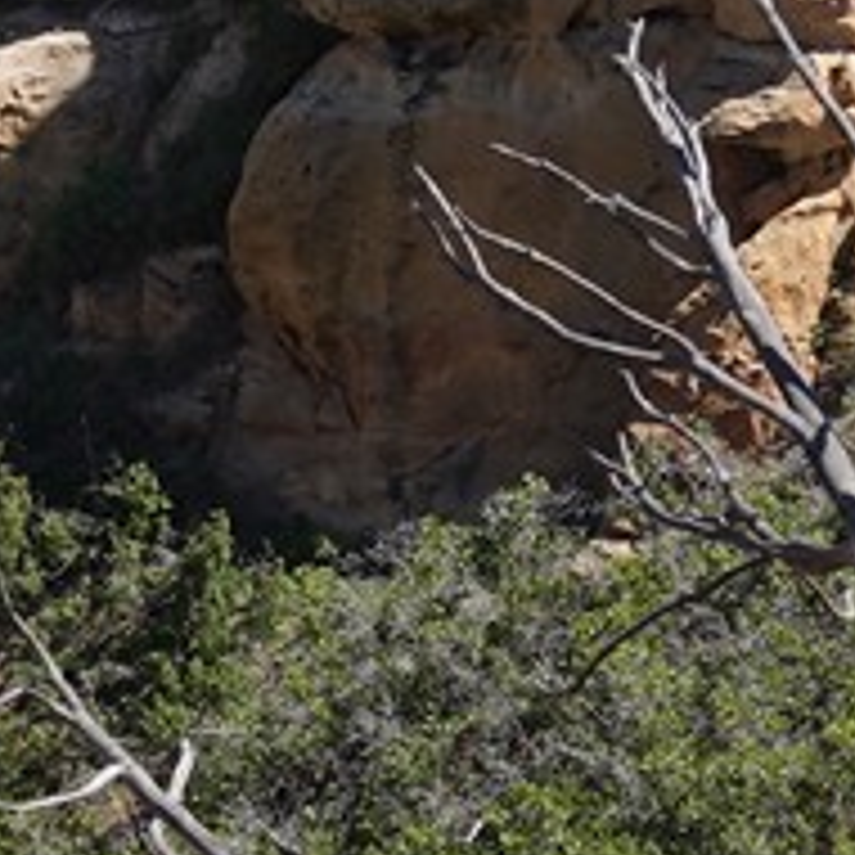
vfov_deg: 3.6
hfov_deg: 3.5
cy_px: 328
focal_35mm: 493
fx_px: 13777
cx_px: -585
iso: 100
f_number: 13
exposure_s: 1/100
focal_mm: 55
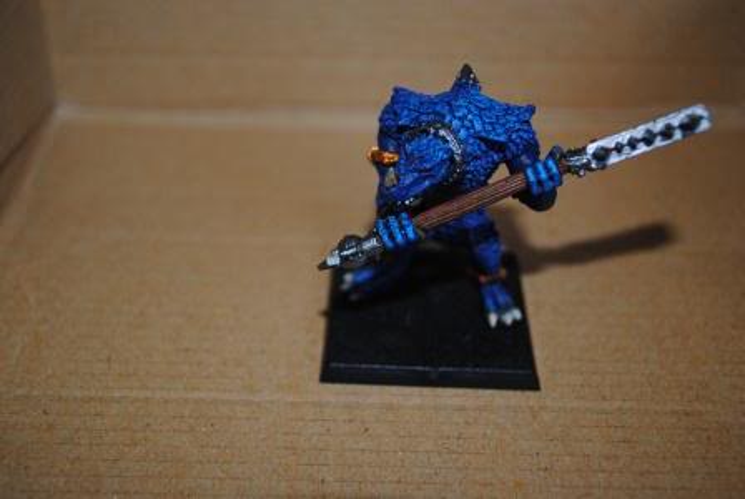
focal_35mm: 48
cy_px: 250
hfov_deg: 41.1
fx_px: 995
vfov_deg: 28.2
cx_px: 372
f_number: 4.8
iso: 180
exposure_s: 1/60
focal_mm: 32
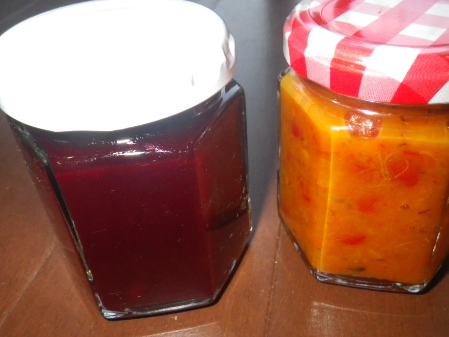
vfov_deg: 41.8
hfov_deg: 53.7
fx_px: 441
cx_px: 263
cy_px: 161
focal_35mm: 34
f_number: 4.2
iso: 400
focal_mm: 5
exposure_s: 1/50
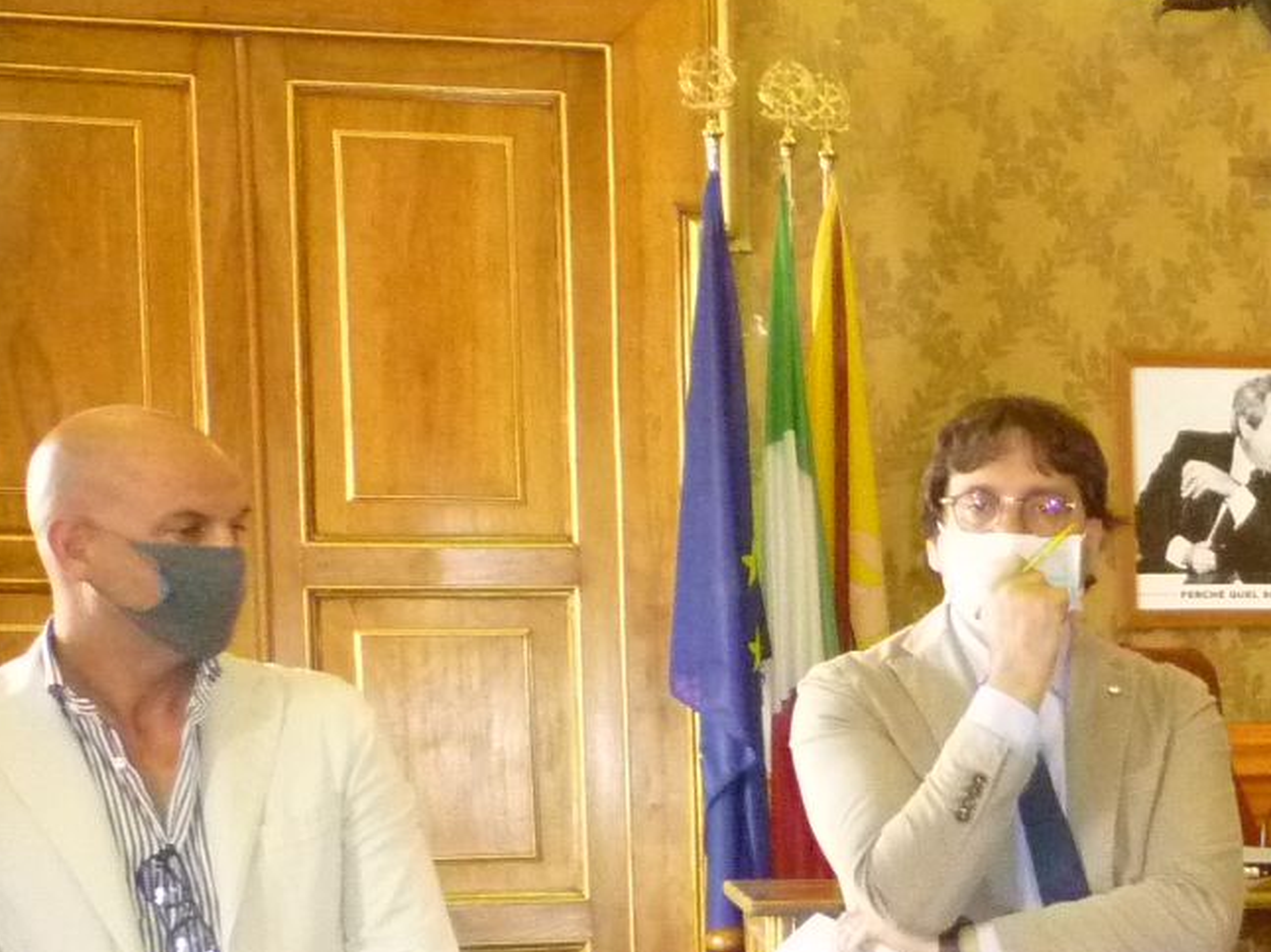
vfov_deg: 15.6
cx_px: 1794
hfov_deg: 19.2
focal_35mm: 92
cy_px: 1076
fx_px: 3377
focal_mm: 5.2
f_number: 3.3
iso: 640
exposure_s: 1/30
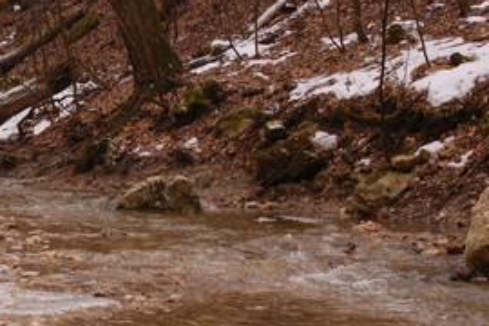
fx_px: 1739
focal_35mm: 128
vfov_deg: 10.7
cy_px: 174
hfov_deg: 15.6
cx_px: -47
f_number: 9
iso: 800
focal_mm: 36
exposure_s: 1/320
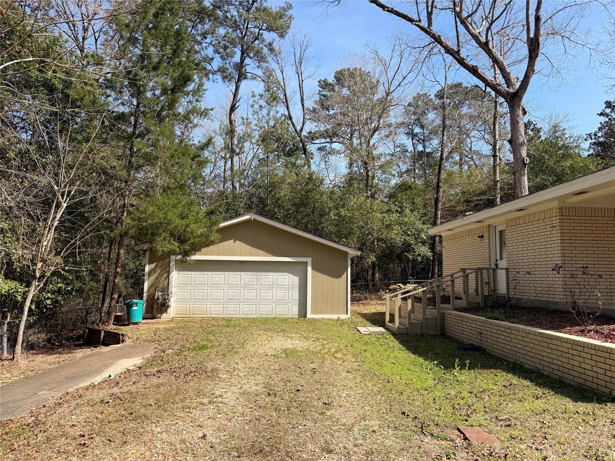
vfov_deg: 56.8
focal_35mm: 24
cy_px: 230
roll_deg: -0.8
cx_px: 308
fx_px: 426
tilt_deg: +6.6
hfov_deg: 71.6
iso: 80
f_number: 1.78
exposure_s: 1/3279
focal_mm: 6.76
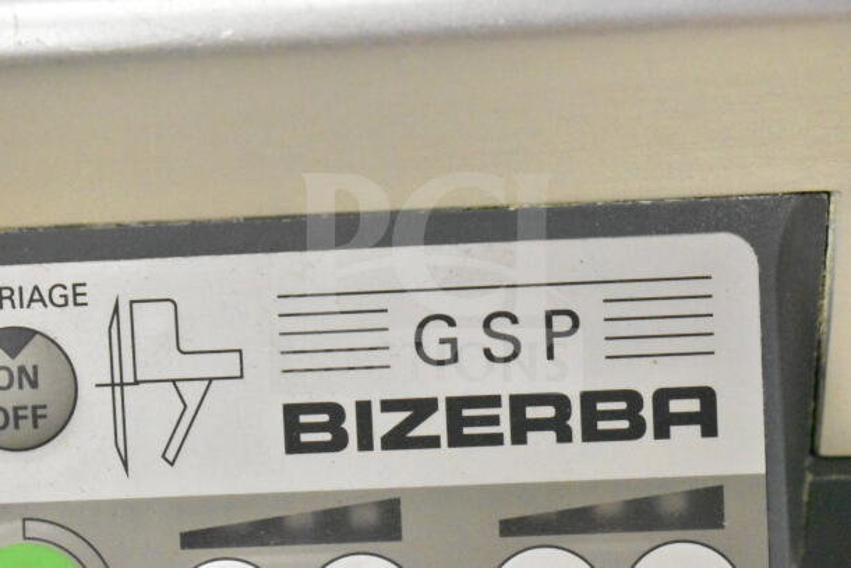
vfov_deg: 16.6
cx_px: 426
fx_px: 1951
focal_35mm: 82
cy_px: 284
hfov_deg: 24.6
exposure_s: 1/80
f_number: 5.6
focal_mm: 55
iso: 25600
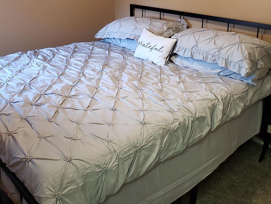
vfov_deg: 26.3
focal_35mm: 55
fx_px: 431
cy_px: 56
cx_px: 164
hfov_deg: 34.8
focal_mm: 4.3
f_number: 2.4
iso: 250
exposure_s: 1/40
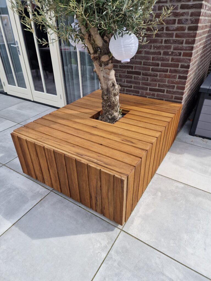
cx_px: 106
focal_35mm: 23
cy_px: 140
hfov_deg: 58.9
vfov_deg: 73.9
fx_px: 187
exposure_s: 1/546
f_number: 1.8
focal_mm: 6.4
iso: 50
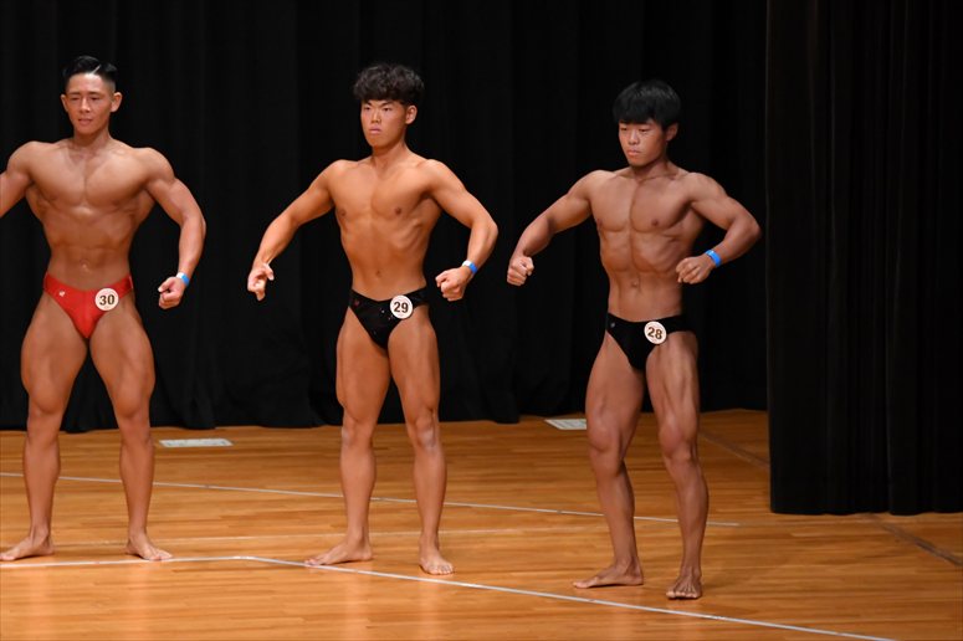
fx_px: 7219
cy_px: 320
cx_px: 482
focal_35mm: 270
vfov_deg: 5.1
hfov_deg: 7.6
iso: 4000
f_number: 5.6
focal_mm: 180
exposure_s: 1/400
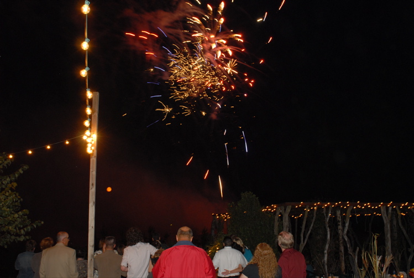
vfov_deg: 37.0
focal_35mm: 36
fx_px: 415
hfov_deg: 53.1
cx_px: 207
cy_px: 139
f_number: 5
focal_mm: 24
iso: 400
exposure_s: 1/6
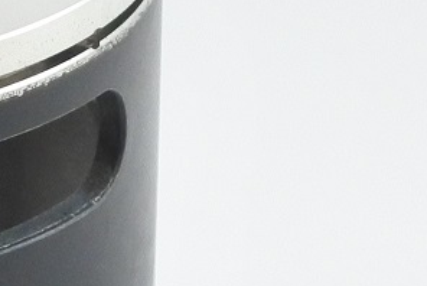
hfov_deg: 6.3
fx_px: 3799
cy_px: 274
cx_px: -279
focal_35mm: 320
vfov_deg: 4.3
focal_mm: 20.1
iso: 640
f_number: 4.8
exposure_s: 1/125
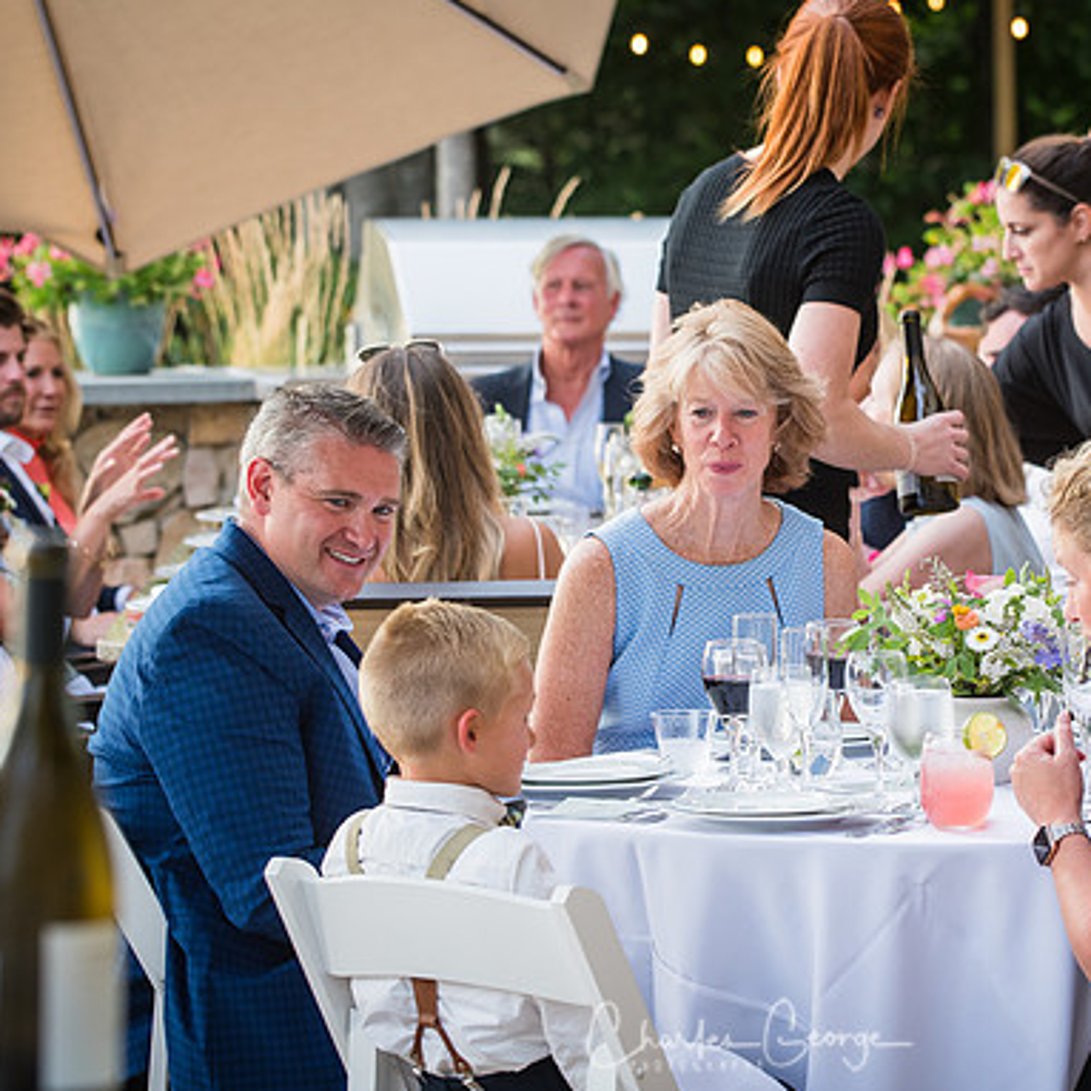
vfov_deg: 10.5
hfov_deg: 10.5
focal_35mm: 166
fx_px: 5919
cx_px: 721
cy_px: 546
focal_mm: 86
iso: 400
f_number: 4
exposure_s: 1/160
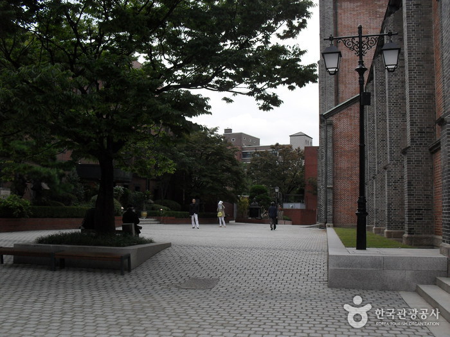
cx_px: 225
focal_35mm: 38
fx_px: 494
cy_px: 168
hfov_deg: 49.0
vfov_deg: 37.7
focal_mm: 6.3
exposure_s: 1/125
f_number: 2.8
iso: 80
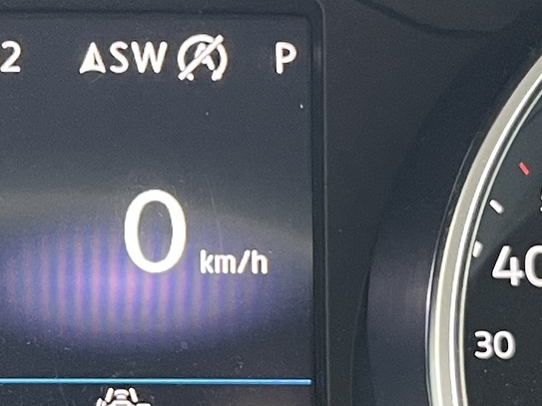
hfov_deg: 14.2
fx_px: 2160
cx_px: 87
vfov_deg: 10.7
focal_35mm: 138
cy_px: 226
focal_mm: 5.1
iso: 125
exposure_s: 1/61
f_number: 1.6
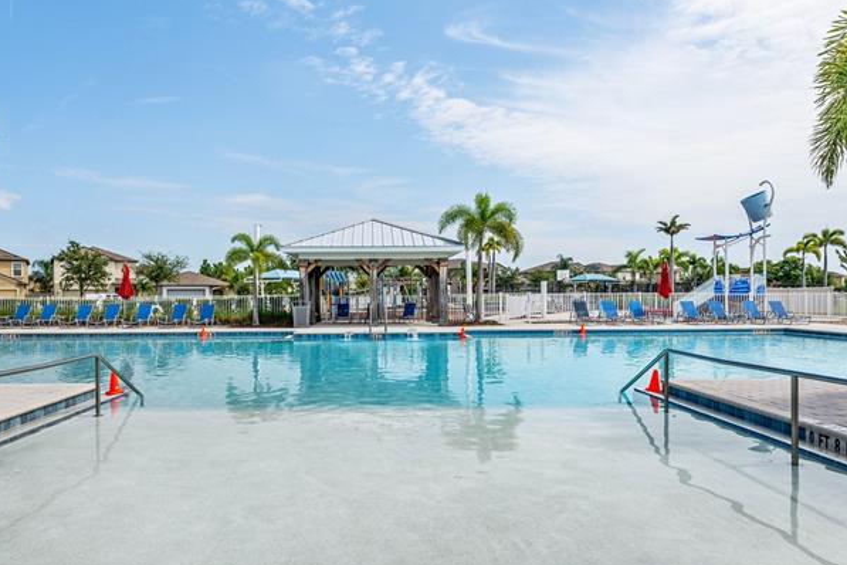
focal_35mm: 24
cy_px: 297
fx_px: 565
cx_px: 373
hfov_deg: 73.5
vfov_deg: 53.1
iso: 200
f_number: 8
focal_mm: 14
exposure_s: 1/800
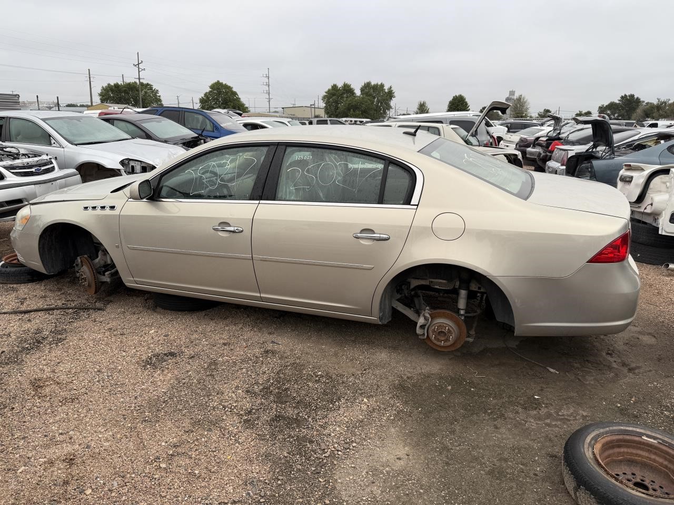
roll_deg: -1.6
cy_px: 252
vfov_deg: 56.8
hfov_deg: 71.6
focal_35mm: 24
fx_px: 467
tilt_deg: -12.9
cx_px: 337
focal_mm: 6.76
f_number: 1.78
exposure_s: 1/742
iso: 80
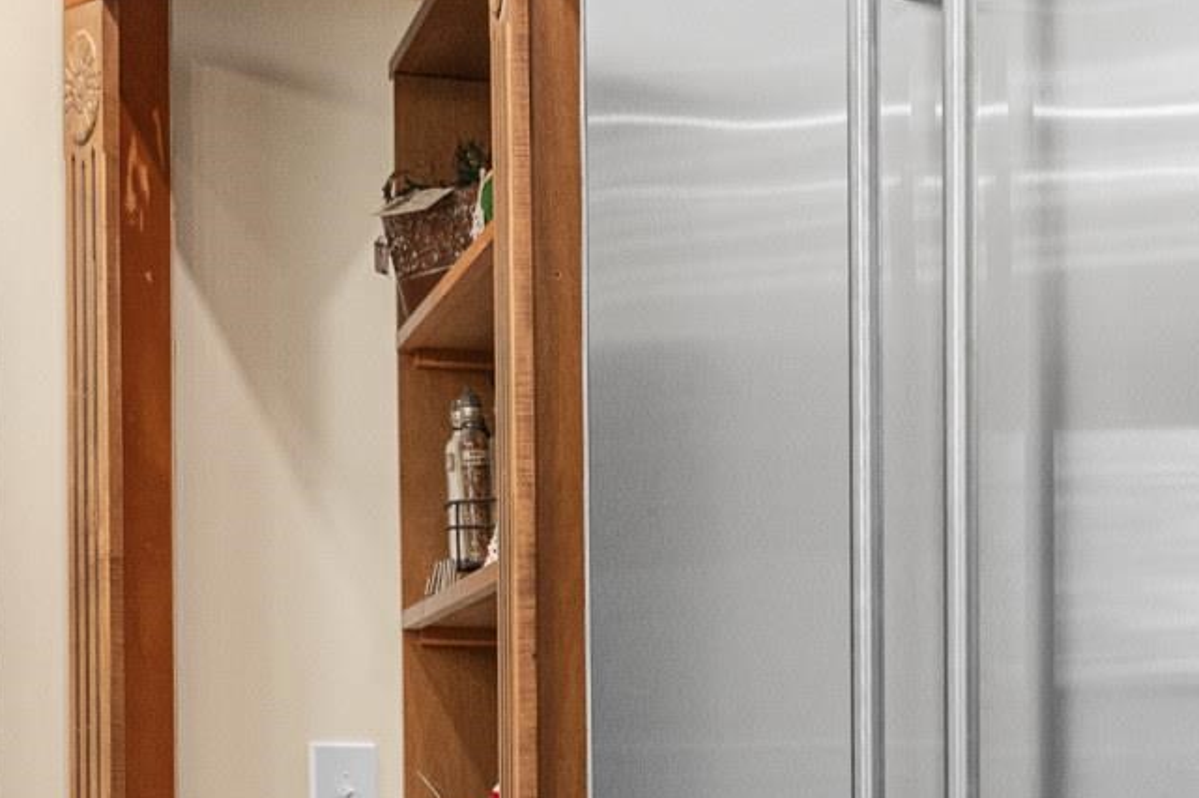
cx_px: 1102
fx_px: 2597
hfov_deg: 25.1
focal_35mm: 78
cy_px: 818
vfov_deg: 17.1
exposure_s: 1/100
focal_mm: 20
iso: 1250
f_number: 3.2
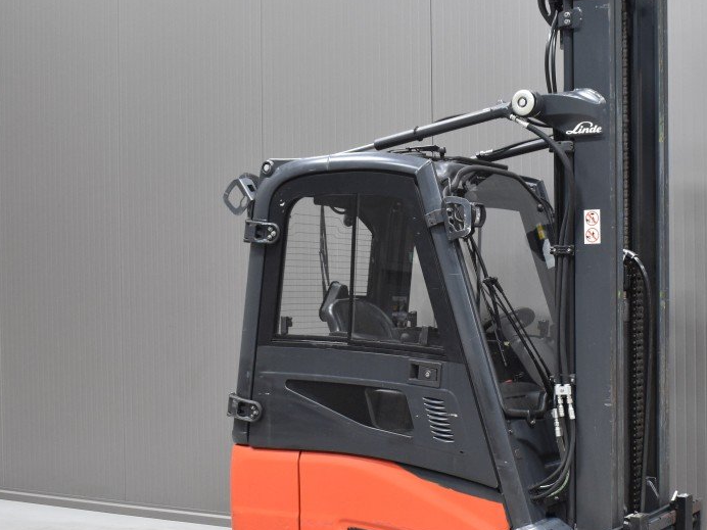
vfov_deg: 26.5
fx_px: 1123
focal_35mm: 55
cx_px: 504
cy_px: 322
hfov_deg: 34.4
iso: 1250
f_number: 5.6
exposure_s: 1/20
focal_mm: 22
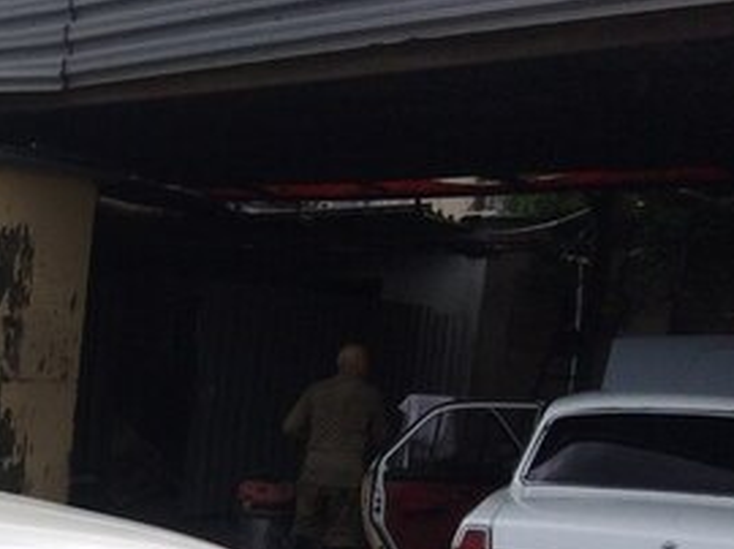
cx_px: -155
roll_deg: -2.5
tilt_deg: -14.0
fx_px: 1504
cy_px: 656
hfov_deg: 24.7
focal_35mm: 71
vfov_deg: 19.5
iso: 32
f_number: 2.2
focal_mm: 4.15
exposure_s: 1/1866
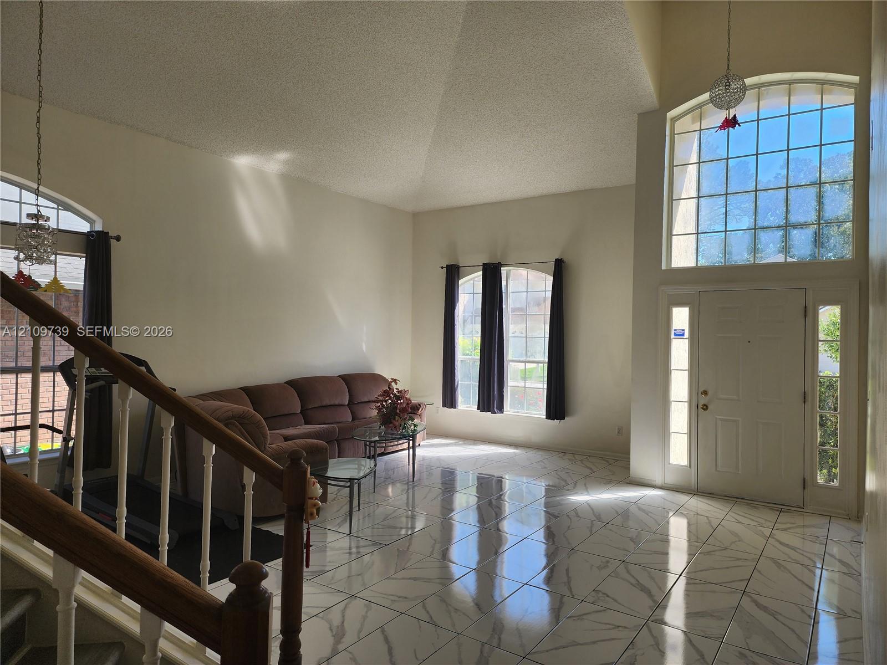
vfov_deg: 58.9
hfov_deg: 73.9
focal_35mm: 23
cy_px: 332
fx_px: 589
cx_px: 444
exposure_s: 1/180
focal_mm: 6.4
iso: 16
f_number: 1.8
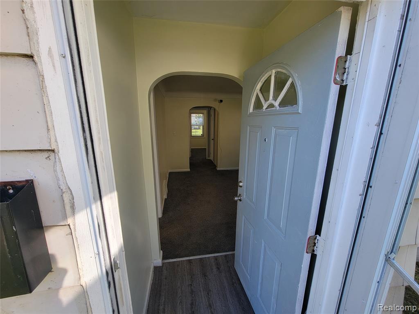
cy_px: 157
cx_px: 210
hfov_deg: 106.2
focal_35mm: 13
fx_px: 157
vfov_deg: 89.9
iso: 50
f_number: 2.2
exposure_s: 1/185
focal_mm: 2.2
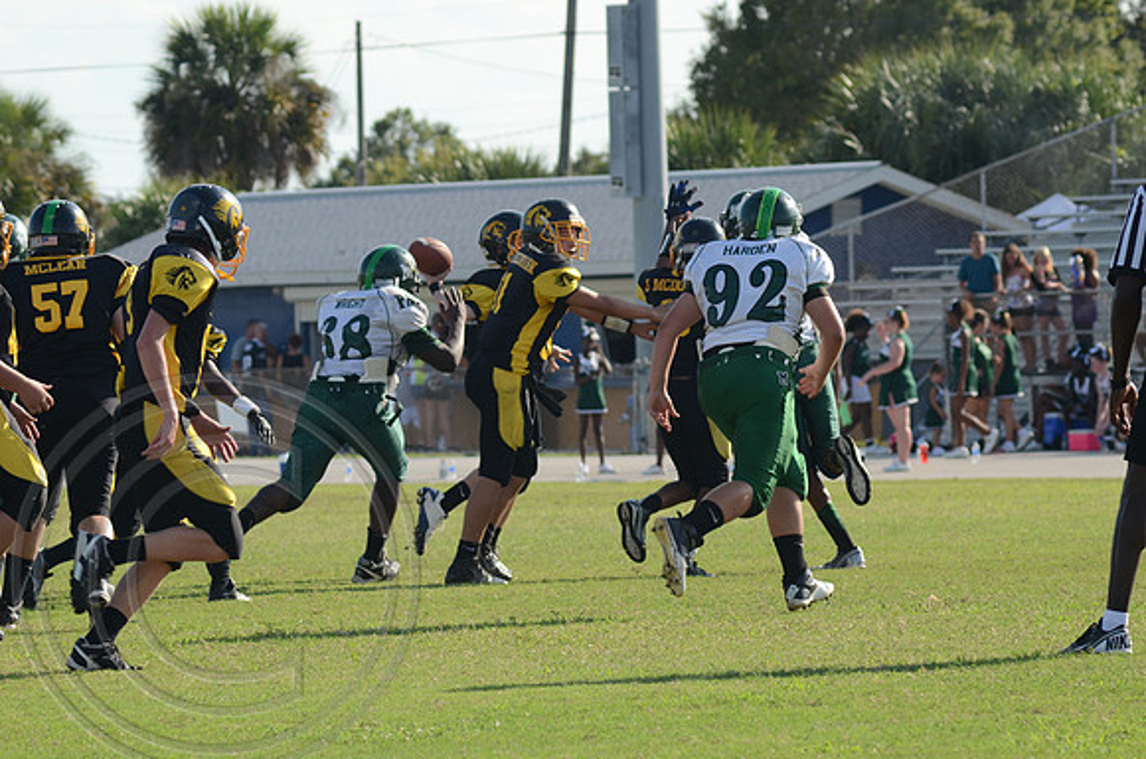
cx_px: 573
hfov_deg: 6.9
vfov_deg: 4.6
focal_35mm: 300
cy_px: 380
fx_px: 9529
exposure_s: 1/640
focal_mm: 200
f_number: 9
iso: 400
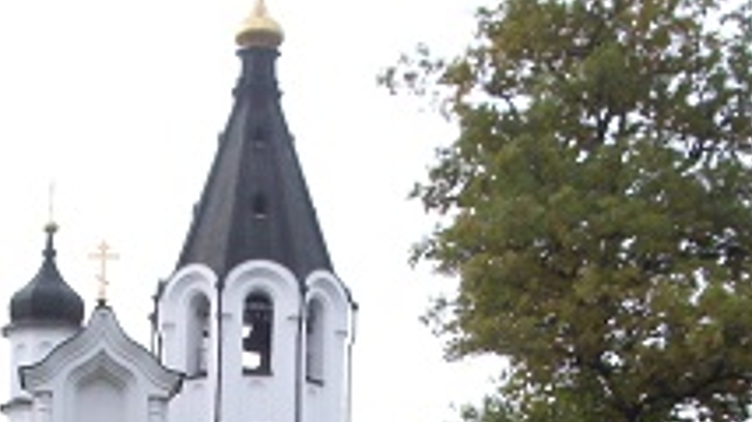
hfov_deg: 17.0
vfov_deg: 9.3
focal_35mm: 125
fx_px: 2491
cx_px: 158
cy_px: 705
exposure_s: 1/320
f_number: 4.3
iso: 80
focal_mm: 5.8
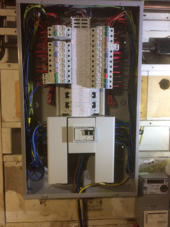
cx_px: 85
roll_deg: +1.8
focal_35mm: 29
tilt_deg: -5.1
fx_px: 190
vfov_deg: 61.7
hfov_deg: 48.2
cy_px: 114
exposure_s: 1/33
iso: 250
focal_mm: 4.15
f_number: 2.2
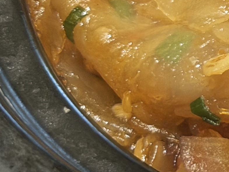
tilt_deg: -50.0
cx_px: 434
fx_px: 1634
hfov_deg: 7.7
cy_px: -85
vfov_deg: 6.0
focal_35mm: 247
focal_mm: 6.76
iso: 100
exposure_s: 1/50
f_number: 1.78
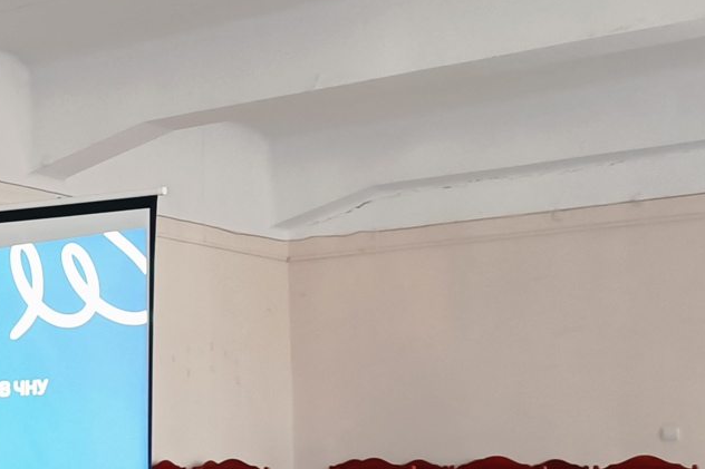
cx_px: -195
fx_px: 1547
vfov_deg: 17.2
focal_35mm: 79
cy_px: 362
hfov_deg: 23.0
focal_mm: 4.7
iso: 1780
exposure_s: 1/50
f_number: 1.7
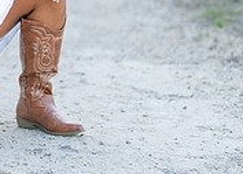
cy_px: -44
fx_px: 1445
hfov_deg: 9.5
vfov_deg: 6.9
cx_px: -68
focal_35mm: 209
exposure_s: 1/1000
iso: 100
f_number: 1.2
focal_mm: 50
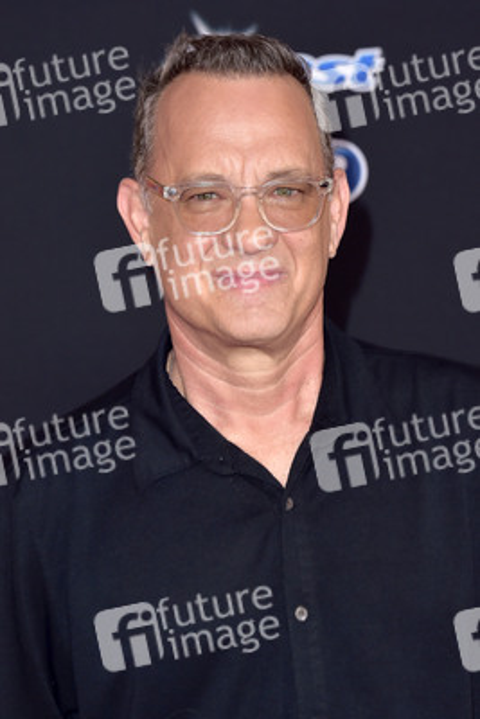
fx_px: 2997
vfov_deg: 13.7
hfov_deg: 9.2
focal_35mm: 150
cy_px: 360
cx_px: 240
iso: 500
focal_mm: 150
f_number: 7.1
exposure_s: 1/200
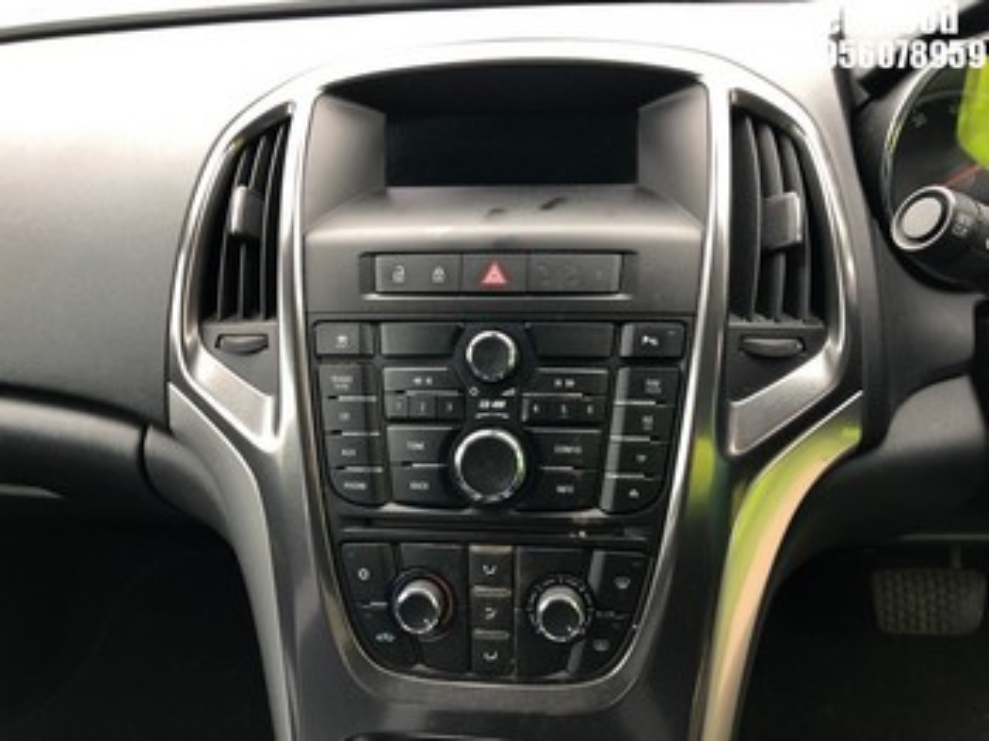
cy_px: 370
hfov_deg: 63.5
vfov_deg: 49.7
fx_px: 799
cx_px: 494
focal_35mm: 28
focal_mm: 4
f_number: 1.8
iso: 25
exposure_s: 1/30
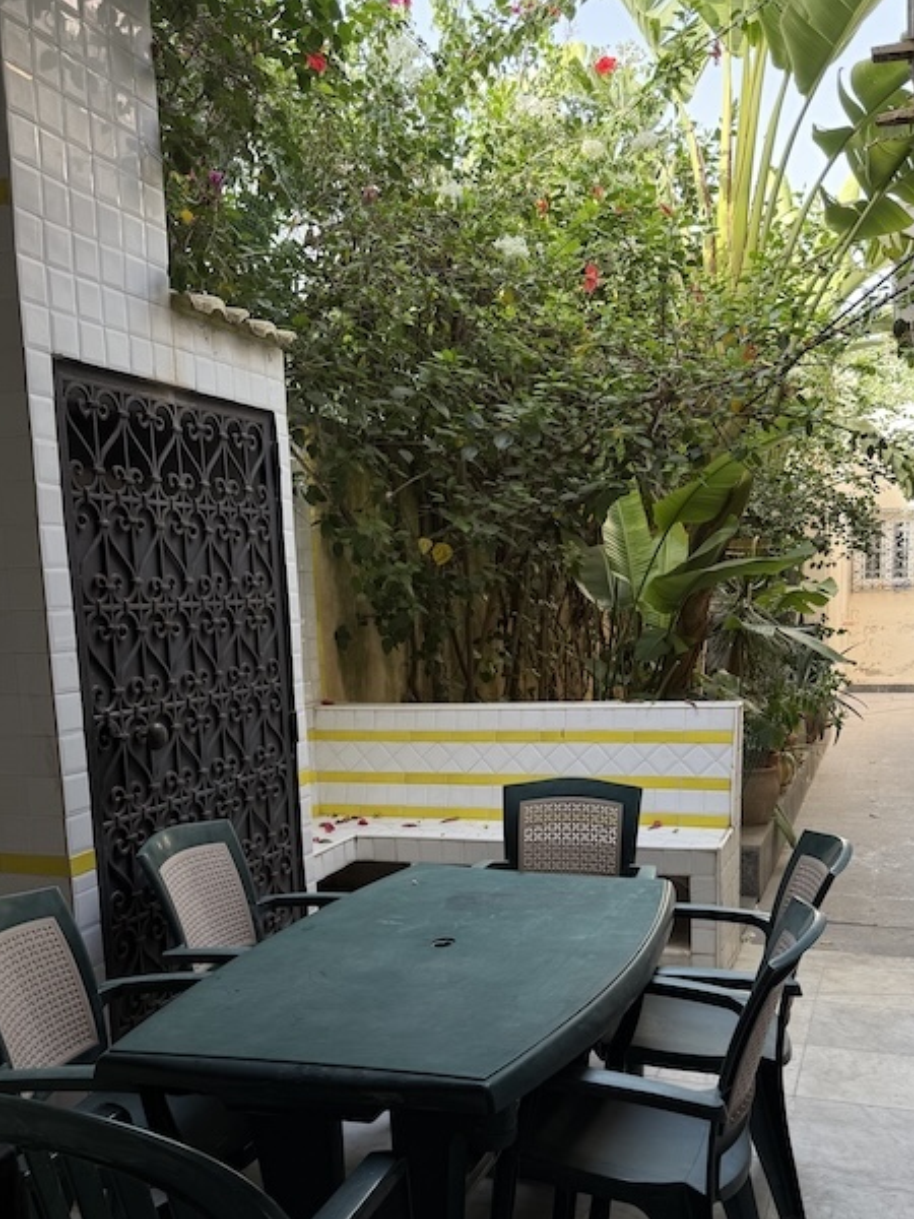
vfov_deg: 56.1
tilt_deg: -8.2
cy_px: 772
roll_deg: +2.0
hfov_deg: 44.2
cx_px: 447
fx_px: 1127
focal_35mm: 32
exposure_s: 1/178
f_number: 1.78
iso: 64
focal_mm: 6.76
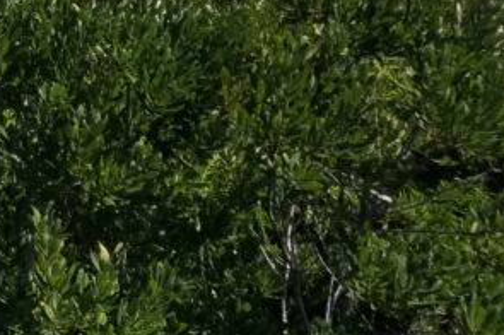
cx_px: -325
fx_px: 1315
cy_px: -279
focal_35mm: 94
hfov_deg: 18.4
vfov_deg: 13.1
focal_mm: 4.25
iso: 50
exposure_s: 1/3040
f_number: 1.7
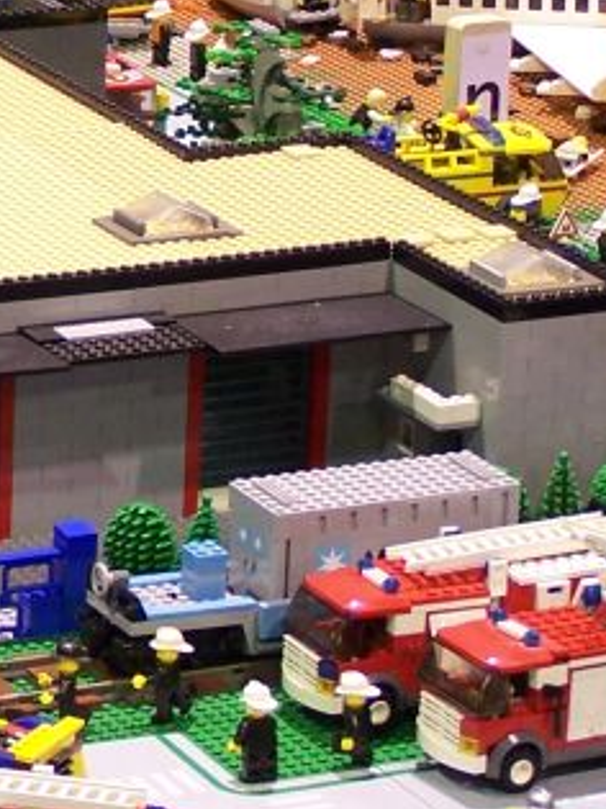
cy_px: 95
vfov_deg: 9.0
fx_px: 5092
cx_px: -439
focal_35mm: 218
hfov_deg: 6.7
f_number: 3.2
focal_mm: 11.1
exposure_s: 1/3
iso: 80
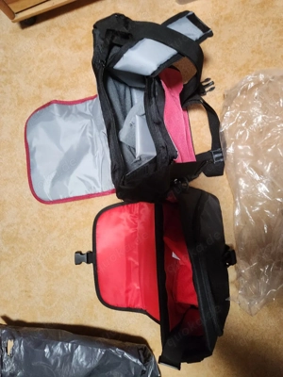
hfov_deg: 58.9
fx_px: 251
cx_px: 142
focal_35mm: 23
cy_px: 188
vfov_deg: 73.9
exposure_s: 1/120
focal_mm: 5.4
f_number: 1.8
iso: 800
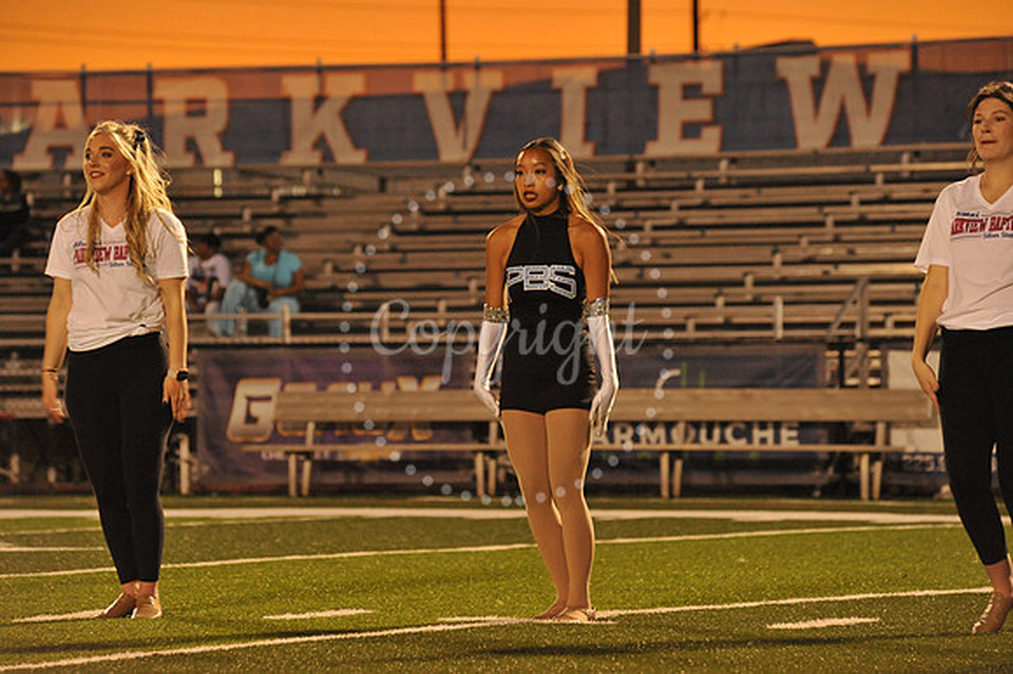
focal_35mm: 200
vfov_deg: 6.9
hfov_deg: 10.3
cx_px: 506
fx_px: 5624
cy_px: 337
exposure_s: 1/160
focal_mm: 200
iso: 5000
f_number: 7.1
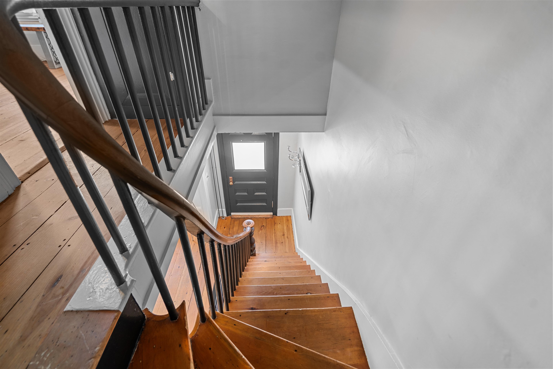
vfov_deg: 73.7
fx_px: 246
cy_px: 184
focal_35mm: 16
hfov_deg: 96.7
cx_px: 276
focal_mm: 16
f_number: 4.5
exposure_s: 1/2.5
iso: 100
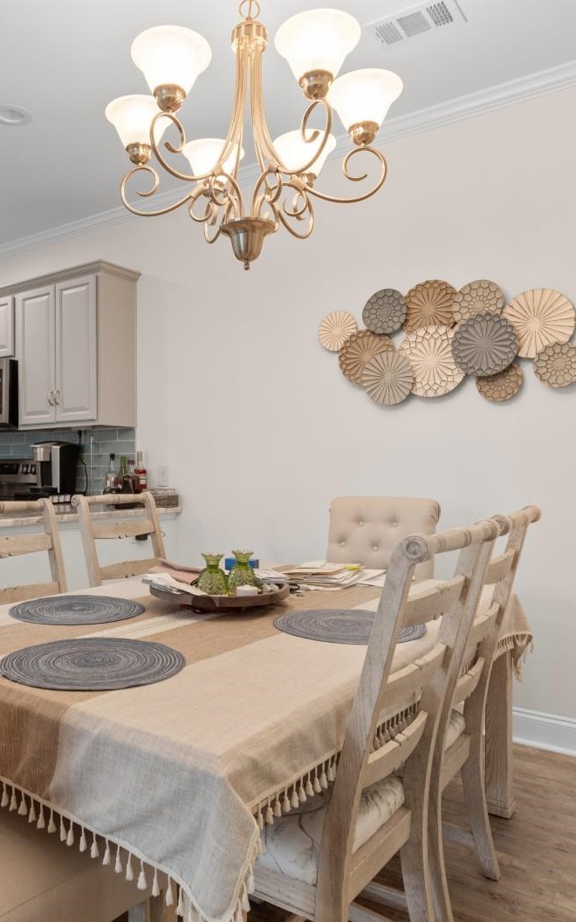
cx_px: 172
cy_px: 464
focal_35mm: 25
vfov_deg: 72.6
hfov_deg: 48.0
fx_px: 628
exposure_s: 1/5
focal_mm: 11
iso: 100
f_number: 4.8
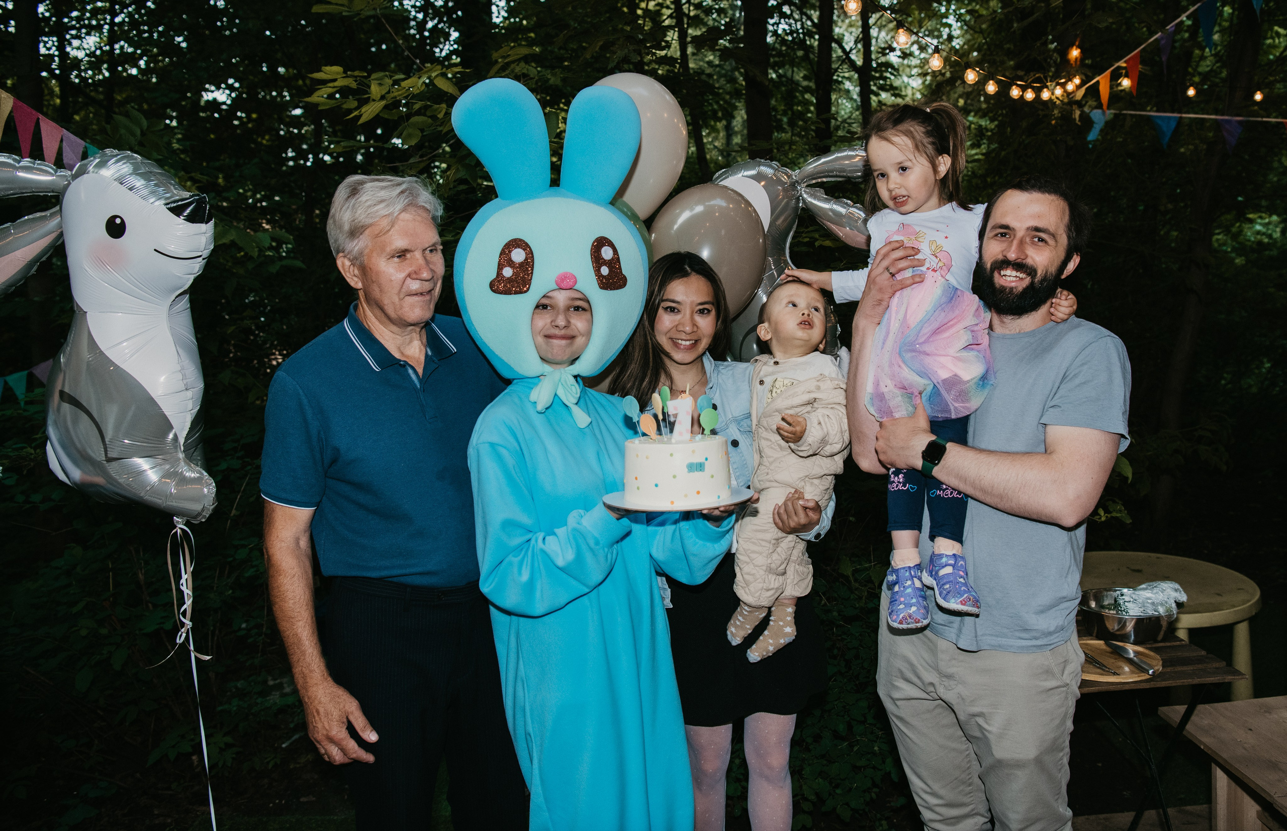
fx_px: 1025
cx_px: 699
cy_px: 358
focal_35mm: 29
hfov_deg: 64.2
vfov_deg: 44.0
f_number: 4
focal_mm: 26
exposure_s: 1/160
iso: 400
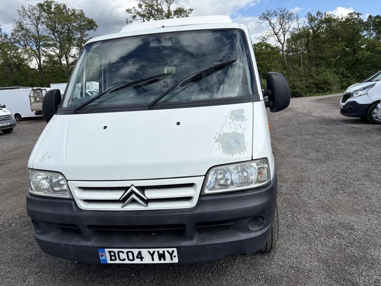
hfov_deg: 67.3
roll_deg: +1.0
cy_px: 143
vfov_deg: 53.1
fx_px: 286
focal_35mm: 26
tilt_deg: -5.9
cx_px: 190
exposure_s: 1/4608
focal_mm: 5.96
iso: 50
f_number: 1.6
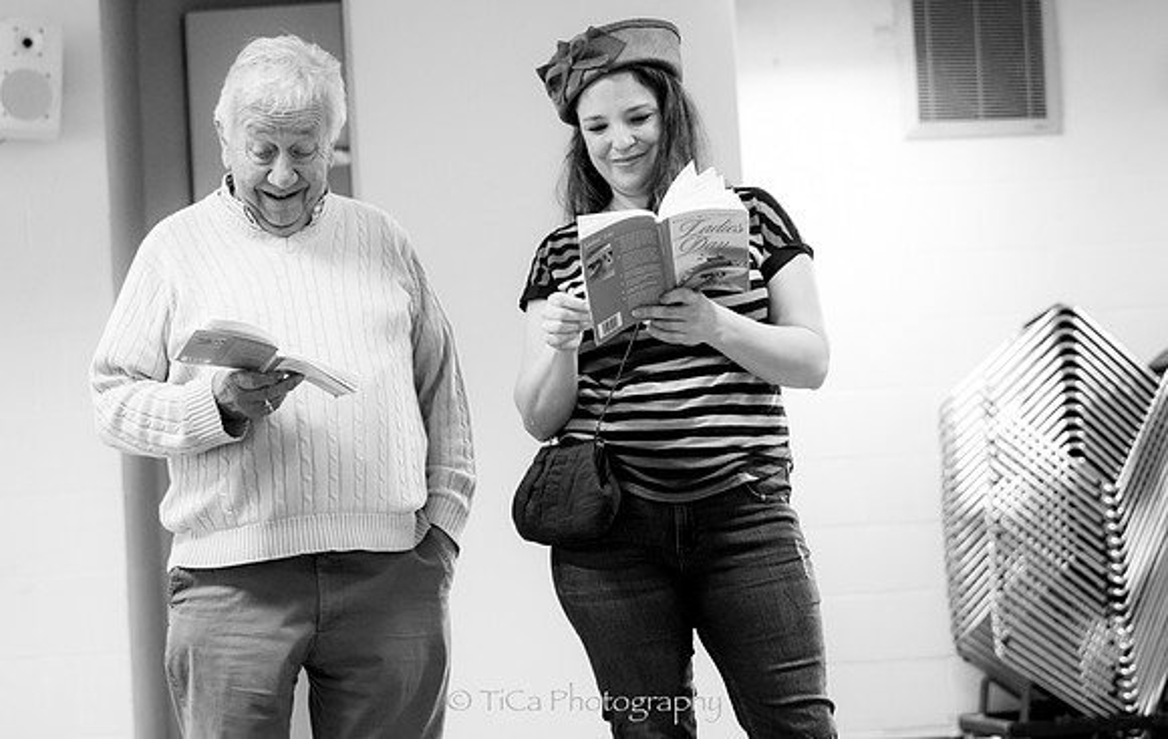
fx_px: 2526
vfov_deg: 16.6
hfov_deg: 26.0
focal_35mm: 79
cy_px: 377
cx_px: 569
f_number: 2.8
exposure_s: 1/125
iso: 1600
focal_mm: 51
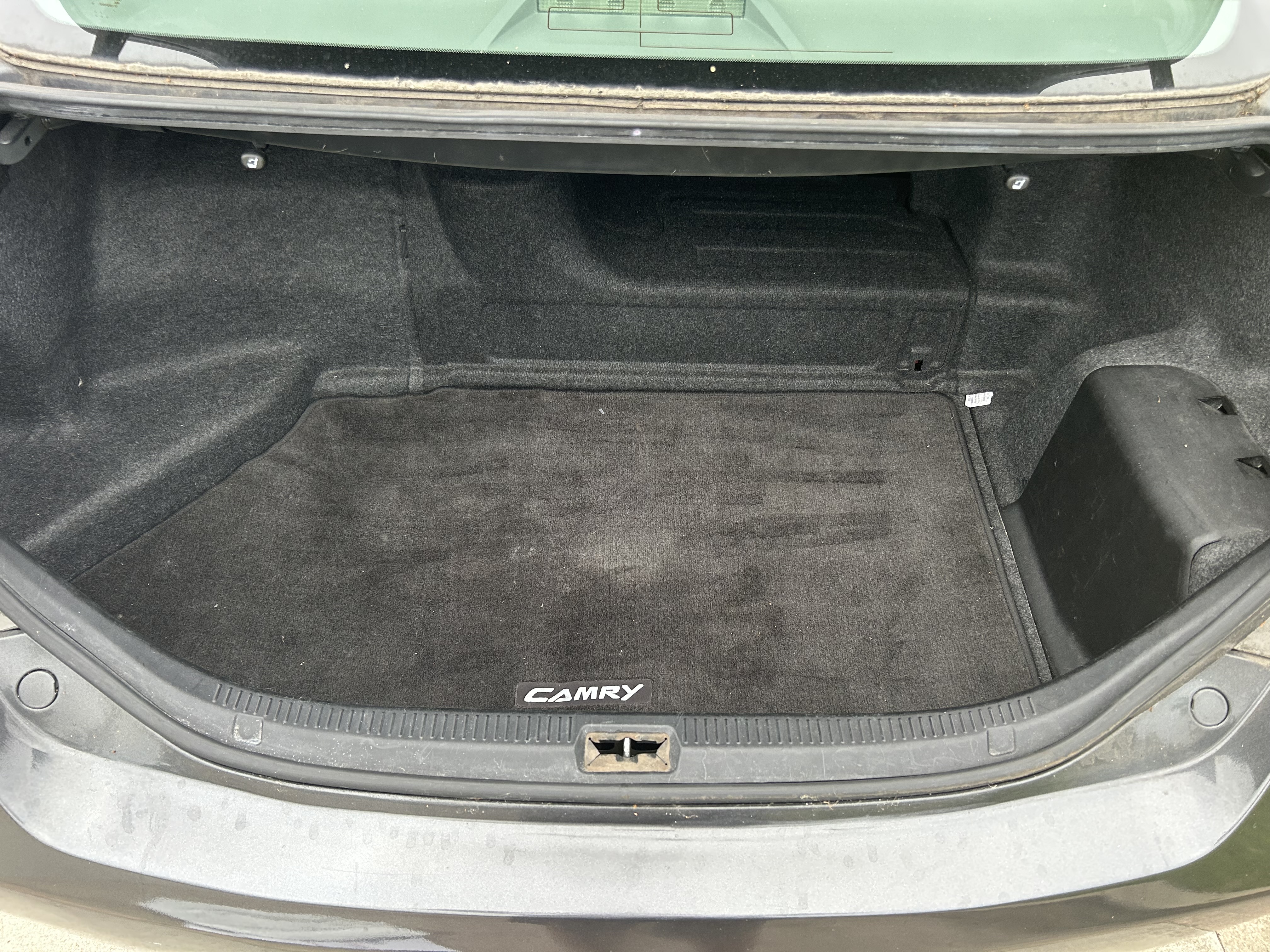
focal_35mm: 26
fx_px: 954
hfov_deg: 67.3
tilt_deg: -42.8
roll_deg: +2.9
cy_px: 476
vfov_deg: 53.1
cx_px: 635
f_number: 1.5
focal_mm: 5.7
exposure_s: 1/110
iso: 125
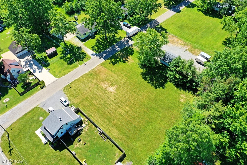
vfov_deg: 46.4
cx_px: 124
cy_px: 82
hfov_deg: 65.5
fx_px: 192
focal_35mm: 28
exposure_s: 1/320
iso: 100
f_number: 5
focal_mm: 10.26
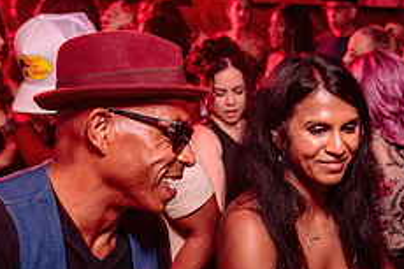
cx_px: 310
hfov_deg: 29.2
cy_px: 209
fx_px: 763
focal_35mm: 68
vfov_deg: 19.8
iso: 800
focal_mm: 24
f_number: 3.2
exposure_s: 1/40
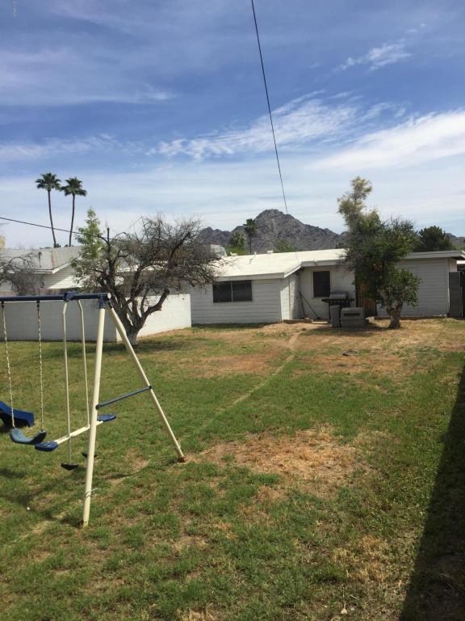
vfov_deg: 61.7
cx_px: 232
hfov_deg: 48.2
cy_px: 310
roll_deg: +1.6
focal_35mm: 29
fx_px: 519
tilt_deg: -3.1
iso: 32
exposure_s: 1/3049
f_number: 2.2
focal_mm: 4.15
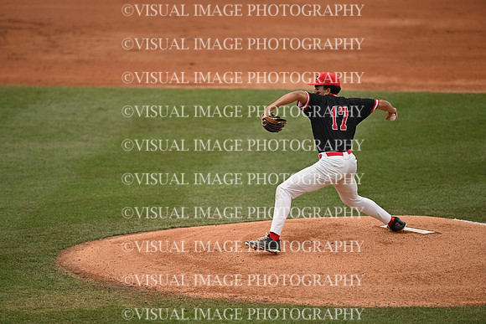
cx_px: 243
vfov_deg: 3.4
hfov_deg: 5.2
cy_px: 162
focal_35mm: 400
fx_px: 5401
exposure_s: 1/6400
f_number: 2.8
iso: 640
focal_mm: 400
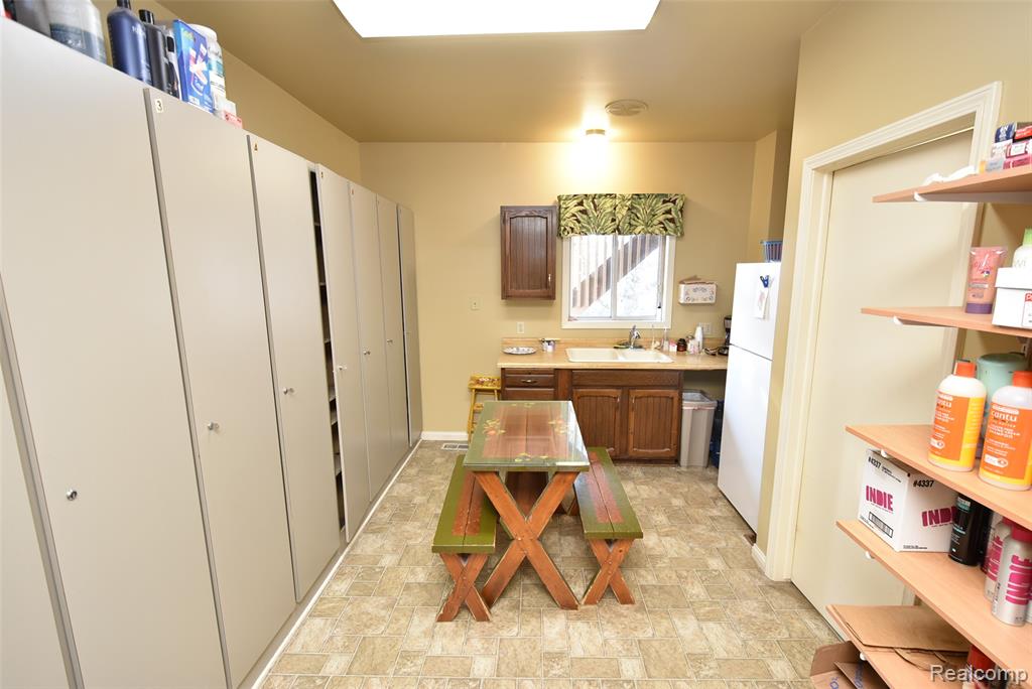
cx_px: 516
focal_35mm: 15
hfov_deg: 100.4
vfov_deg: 77.4
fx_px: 430
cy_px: 344
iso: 250
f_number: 4.5
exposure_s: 1/13
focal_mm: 10
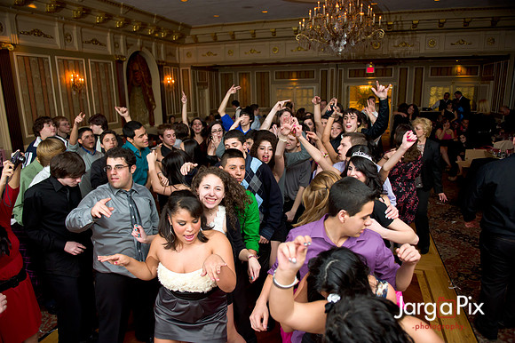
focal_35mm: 24
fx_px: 343
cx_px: 258
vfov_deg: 53.1
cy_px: 172
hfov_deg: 73.8
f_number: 3.2
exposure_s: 1/100
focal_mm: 24
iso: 1600
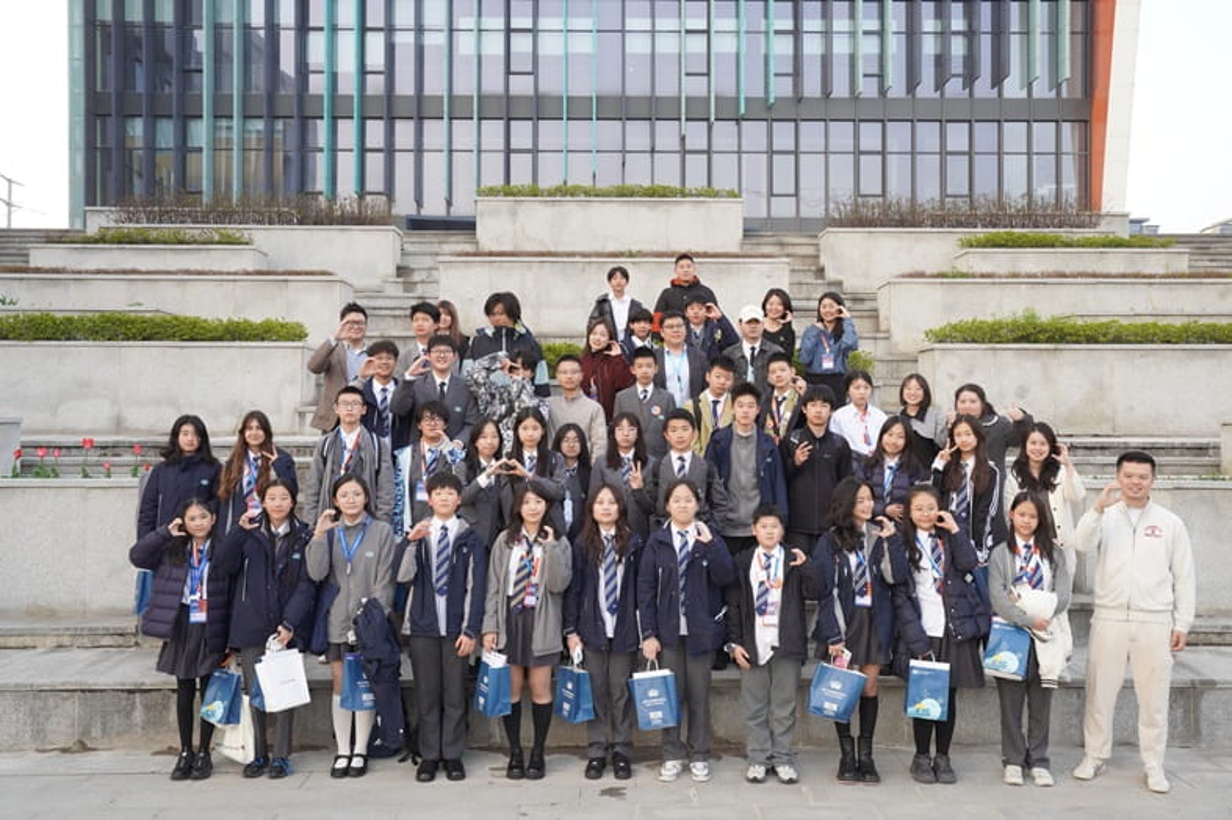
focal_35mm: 34
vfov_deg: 38.9
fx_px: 1163
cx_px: 616
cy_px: 410
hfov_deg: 55.8
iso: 2500
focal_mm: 34
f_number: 7.1
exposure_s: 1/500
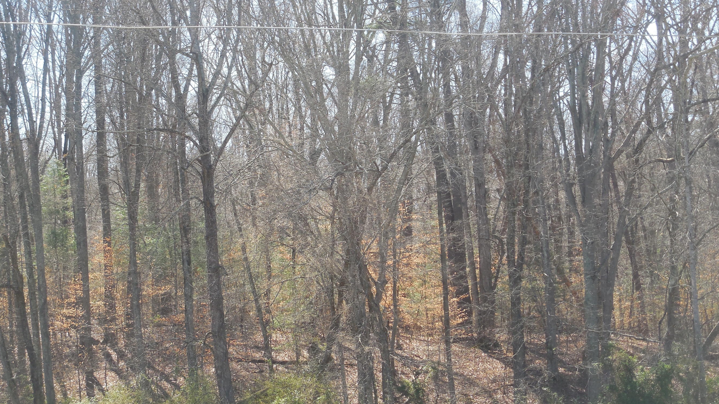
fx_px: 2078
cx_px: 320
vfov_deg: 11.1
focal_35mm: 109
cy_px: 167
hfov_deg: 19.6
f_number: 4.6
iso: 125
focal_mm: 16
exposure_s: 1/160
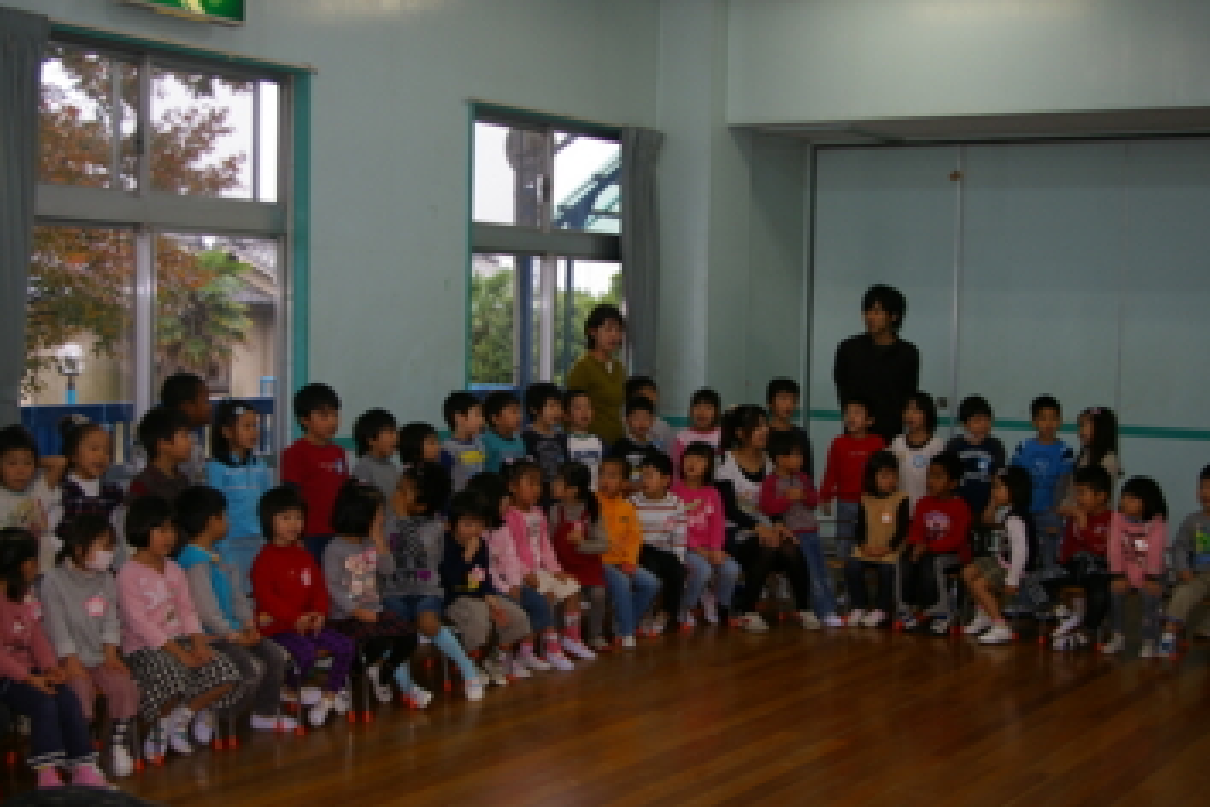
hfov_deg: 37.8
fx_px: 1767
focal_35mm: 53
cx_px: 588
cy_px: 412
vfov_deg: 25.7
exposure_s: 1/45
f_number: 4
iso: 200
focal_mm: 31
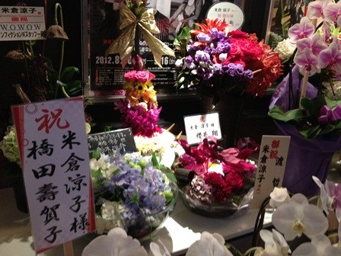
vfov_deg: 40.7
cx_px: 170
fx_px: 345
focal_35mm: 35
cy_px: 128
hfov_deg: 52.6
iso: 250
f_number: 2.4
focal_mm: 4.28
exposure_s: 1/20
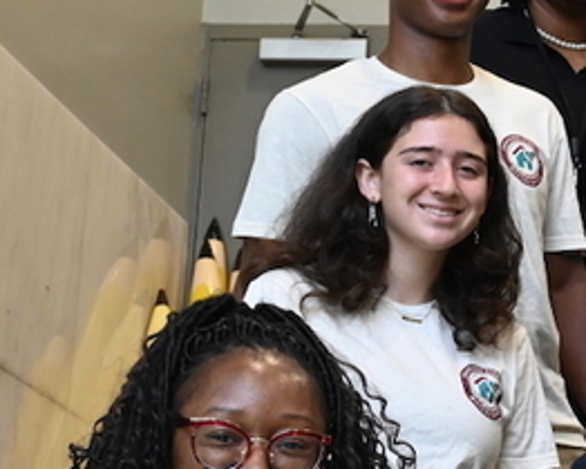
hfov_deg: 11.3
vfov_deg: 9.4
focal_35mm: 165
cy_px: 351
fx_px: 2864
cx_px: 814
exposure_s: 1/200
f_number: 8
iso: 2500
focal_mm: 45
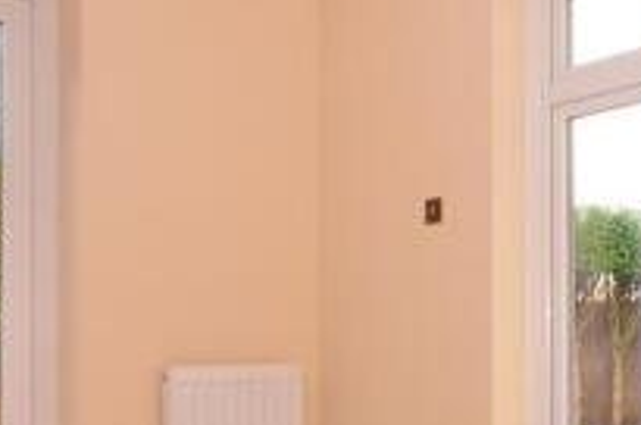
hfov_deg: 38.6
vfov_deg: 27.5
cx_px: 563
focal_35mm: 48
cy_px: 325
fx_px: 853
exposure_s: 1/10
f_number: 9
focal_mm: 10
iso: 640
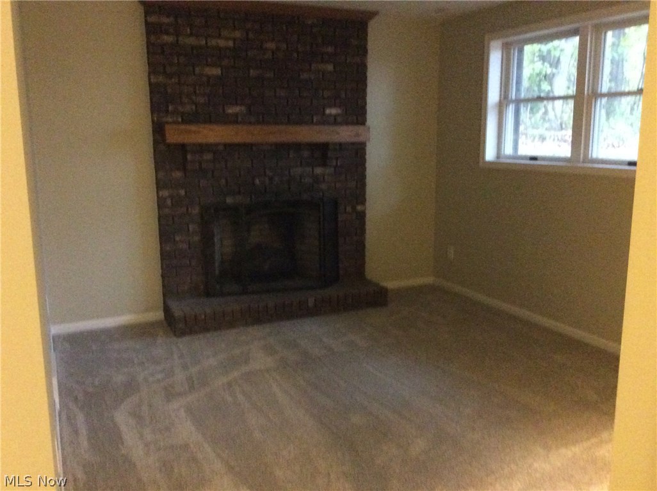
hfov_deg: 56.9
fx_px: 606
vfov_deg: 44.0
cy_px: 246
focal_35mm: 32
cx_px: 328
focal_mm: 3.3
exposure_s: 1/15
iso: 640
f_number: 2.4
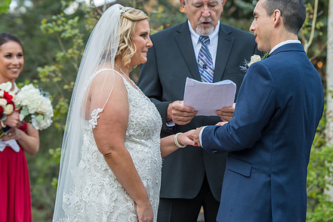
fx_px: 1461
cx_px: 197
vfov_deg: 8.7
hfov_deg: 13.0
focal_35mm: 158
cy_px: 101
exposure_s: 1/200
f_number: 5
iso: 400
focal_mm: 120
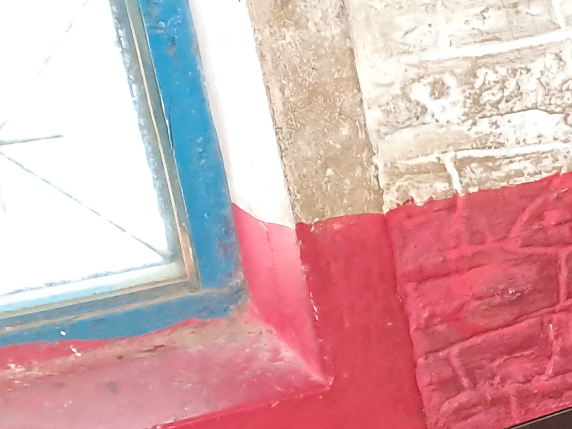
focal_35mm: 89
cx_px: 925
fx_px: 1471
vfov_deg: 16.3
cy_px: 433
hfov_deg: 18.7
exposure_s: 1/25
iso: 400
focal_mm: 4.65
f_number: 1.8
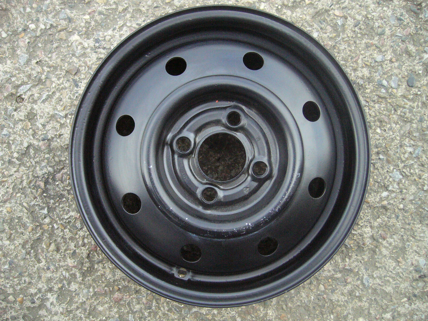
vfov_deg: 40.7
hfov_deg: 52.6
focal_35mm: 35
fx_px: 433
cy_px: 160
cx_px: 214
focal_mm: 5.8
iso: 400
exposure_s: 1/400
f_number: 2.8
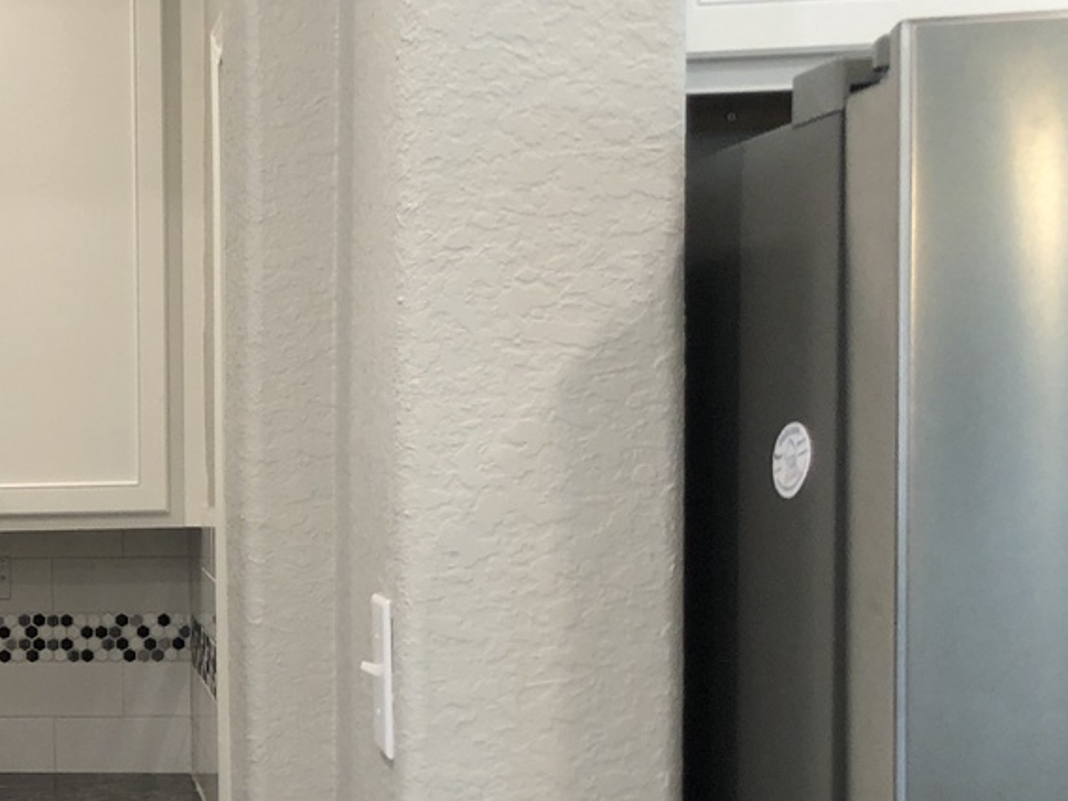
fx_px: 2191
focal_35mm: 71
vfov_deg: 20.6
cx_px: -231
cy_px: 600
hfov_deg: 24.6
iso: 40
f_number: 1.8
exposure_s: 1/30
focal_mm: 3.99
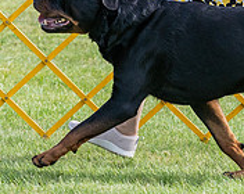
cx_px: 246
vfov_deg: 2.4
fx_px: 4554
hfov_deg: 3.1
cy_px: -10
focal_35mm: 632
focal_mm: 155
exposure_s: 1/1250
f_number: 5.6
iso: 640
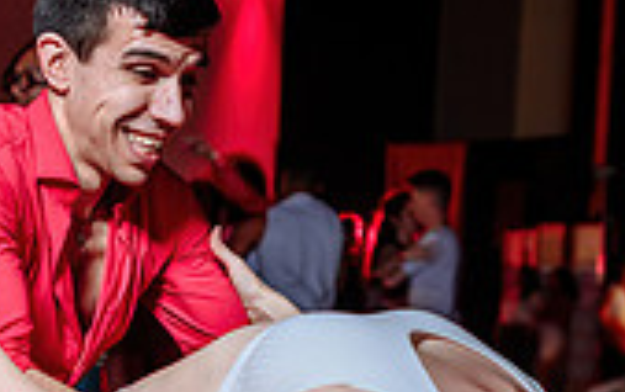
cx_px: 159
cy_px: 435
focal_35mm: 84
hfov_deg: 24.4
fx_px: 1432
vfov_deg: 15.2
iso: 800
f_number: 1.8
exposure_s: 1/100
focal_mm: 24
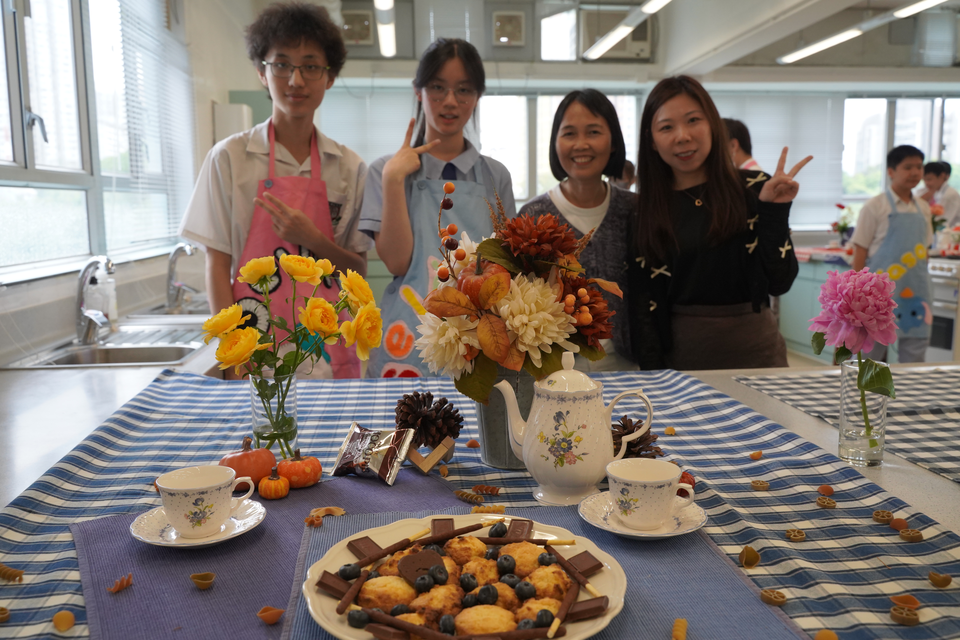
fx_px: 800
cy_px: 320
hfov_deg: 61.9
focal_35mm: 30
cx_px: 480
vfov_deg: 43.6
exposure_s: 1/400
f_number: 5.6
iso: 2500
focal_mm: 30
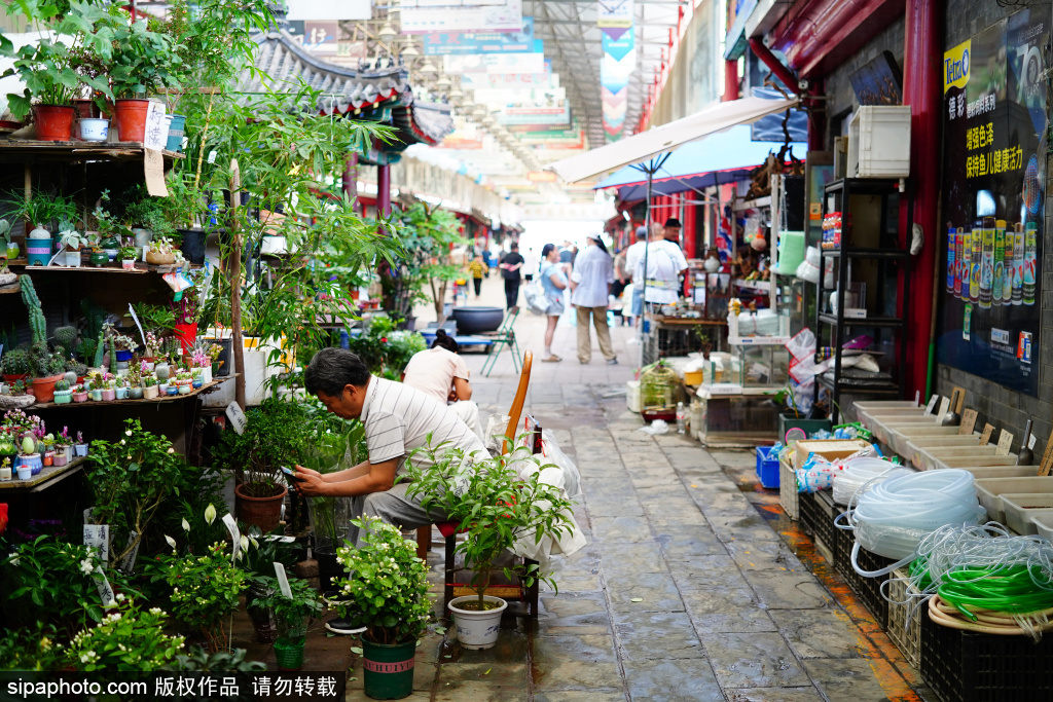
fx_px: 1170
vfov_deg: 33.4
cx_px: 526
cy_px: 351
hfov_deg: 48.5
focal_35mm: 40
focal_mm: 40
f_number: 2
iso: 640
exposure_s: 1/250
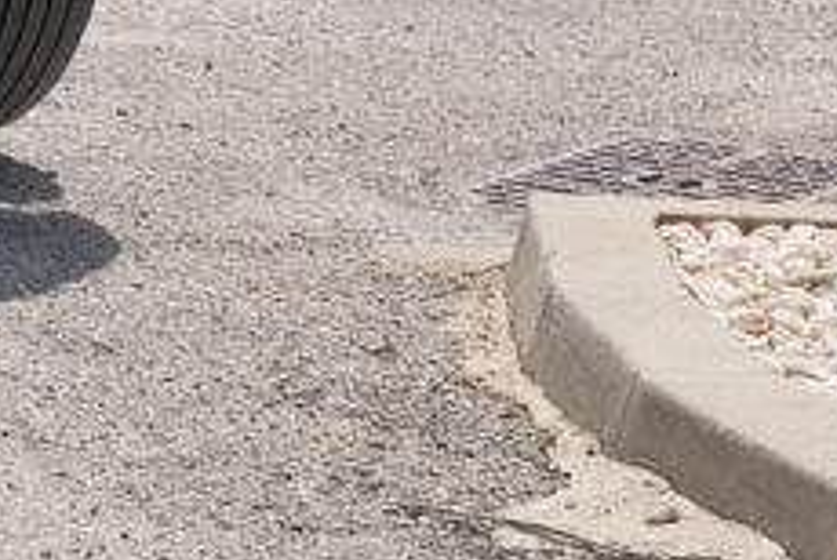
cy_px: -573
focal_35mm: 240
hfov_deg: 8.1
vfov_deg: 5.6
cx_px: -917
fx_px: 5587
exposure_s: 1/250
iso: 160
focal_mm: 36.3
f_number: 9
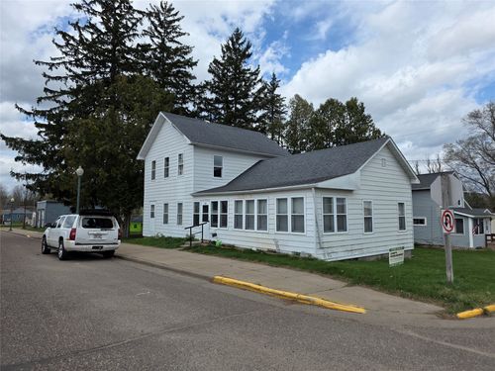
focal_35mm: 23
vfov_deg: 58.9
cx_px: 248
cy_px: 186
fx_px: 329
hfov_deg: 73.9
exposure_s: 1/7944
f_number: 1.7
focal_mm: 6.3
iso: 80
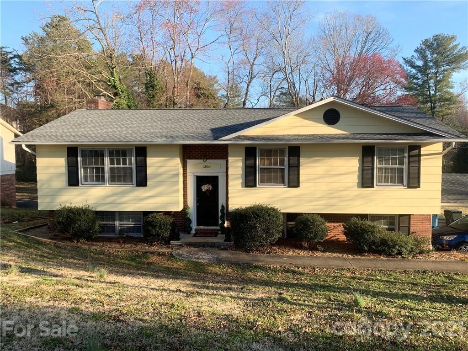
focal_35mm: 26
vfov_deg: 53.1
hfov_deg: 67.3
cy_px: 176
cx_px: 234
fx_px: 352
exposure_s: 1/620
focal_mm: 4.25
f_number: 1.8
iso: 25
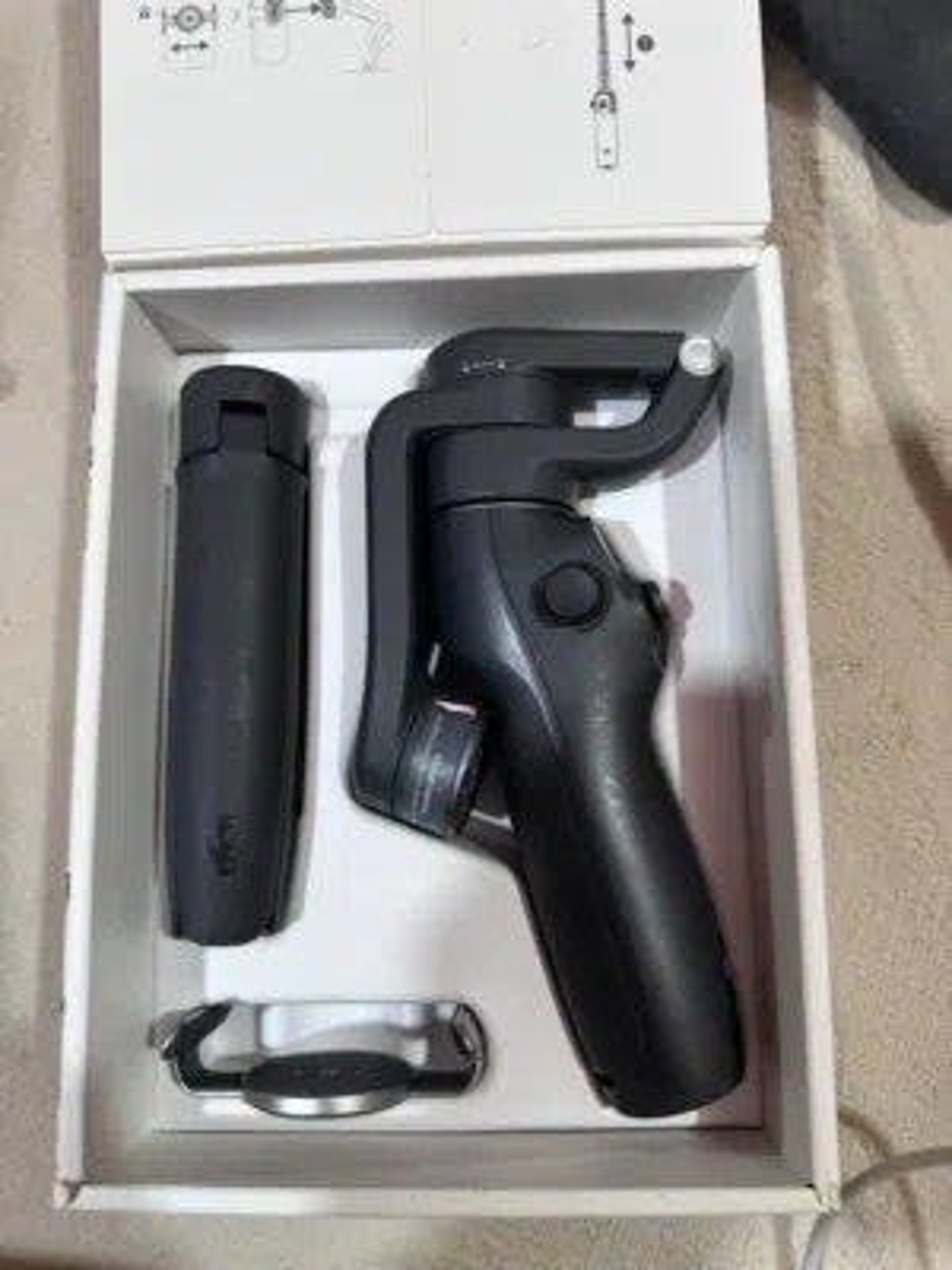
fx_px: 880
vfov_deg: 71.6
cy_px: 635
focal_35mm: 24
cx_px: 476
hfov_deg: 56.8
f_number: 1.78
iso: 160
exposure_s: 1/51
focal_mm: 6.86
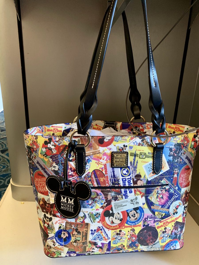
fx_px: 199
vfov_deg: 67.3
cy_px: 132
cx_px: 100
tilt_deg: -18.5
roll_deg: -2.2
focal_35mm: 26
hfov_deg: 53.1
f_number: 1.8
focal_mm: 4.25
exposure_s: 1/40
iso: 400
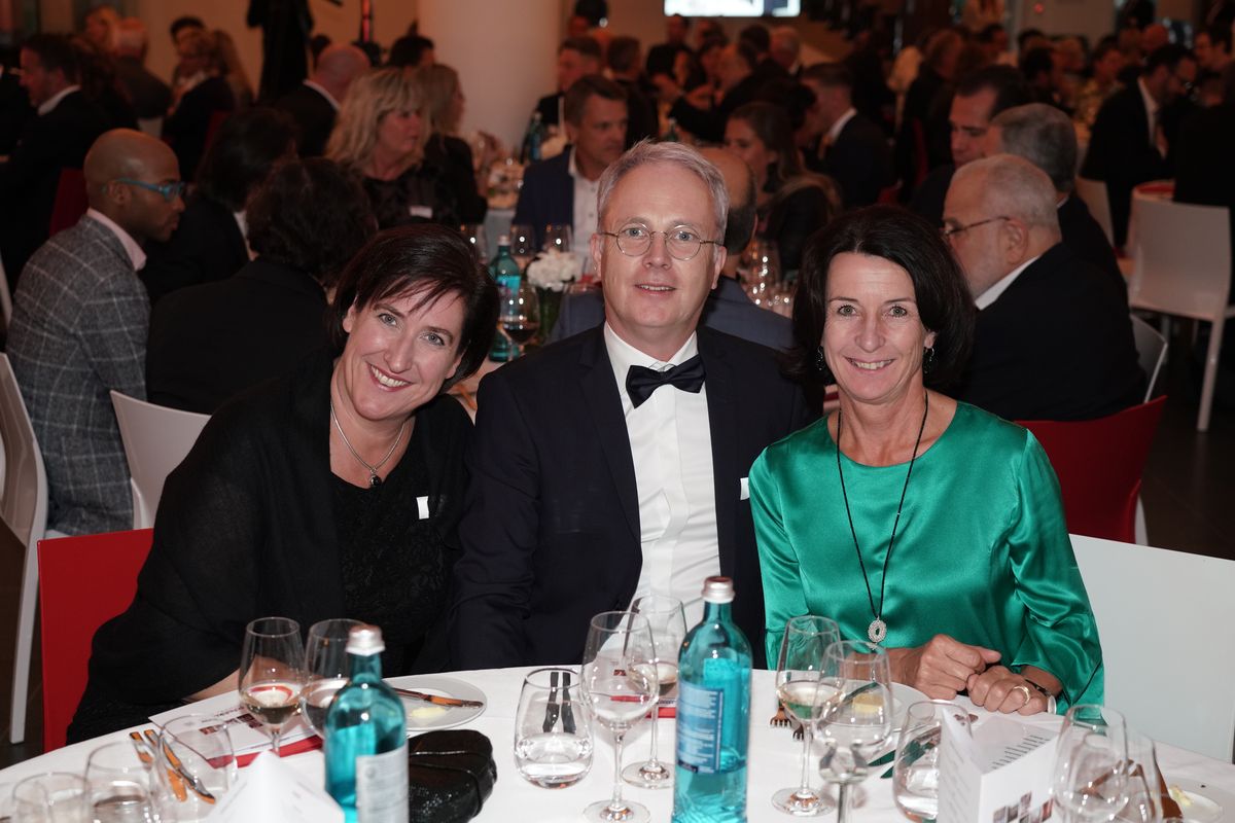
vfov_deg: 26.5
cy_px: 412
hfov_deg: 38.9
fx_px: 1749
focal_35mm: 51
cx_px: 618
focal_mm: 51
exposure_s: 1/50
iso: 1600
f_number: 4.5
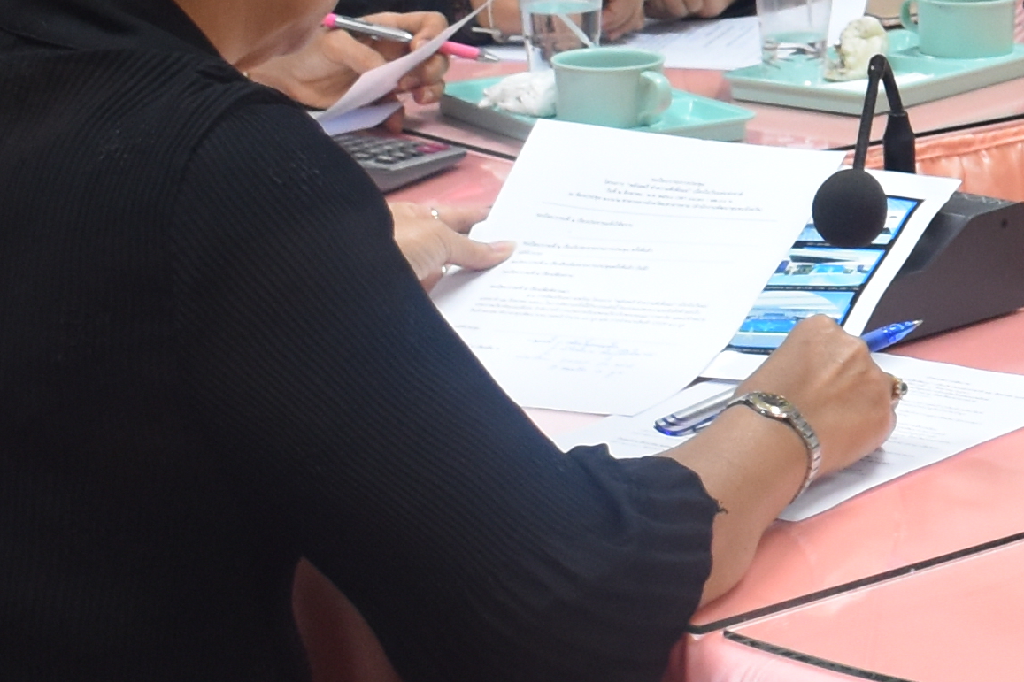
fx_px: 3981
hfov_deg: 13.2
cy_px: -106
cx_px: 1836
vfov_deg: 9.7
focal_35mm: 140
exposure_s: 1/60
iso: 720
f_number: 4
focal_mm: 18
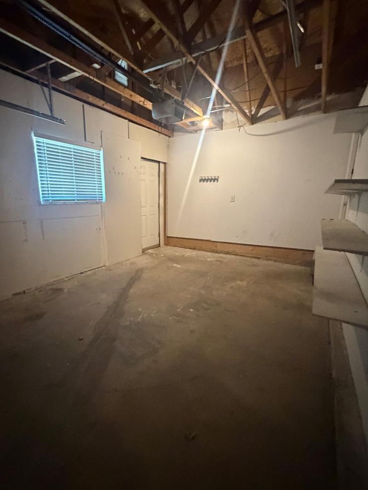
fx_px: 241
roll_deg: -1.1
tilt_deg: -9.2
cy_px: 256
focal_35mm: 17
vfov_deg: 91.0
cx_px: 160
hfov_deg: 74.4
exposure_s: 1/40
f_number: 2.2
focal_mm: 2.22
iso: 1250
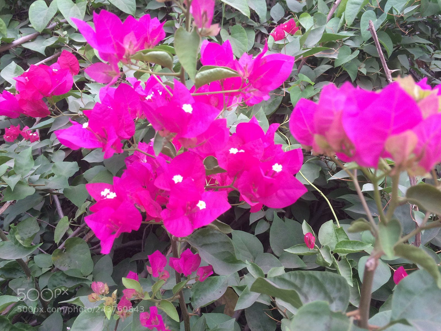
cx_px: 220
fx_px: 369
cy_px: 166
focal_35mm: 29
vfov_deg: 48.2
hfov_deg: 61.7
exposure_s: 1/100
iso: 64
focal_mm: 4.15
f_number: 2.2
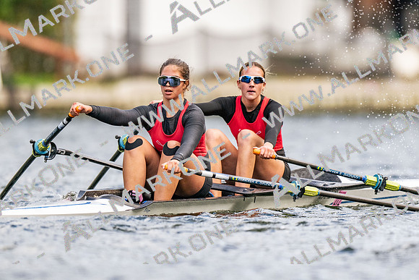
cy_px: 140
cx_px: 210
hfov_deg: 2.3
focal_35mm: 900
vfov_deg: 1.5
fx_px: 10482
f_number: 4
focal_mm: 600
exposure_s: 1/2500
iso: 500
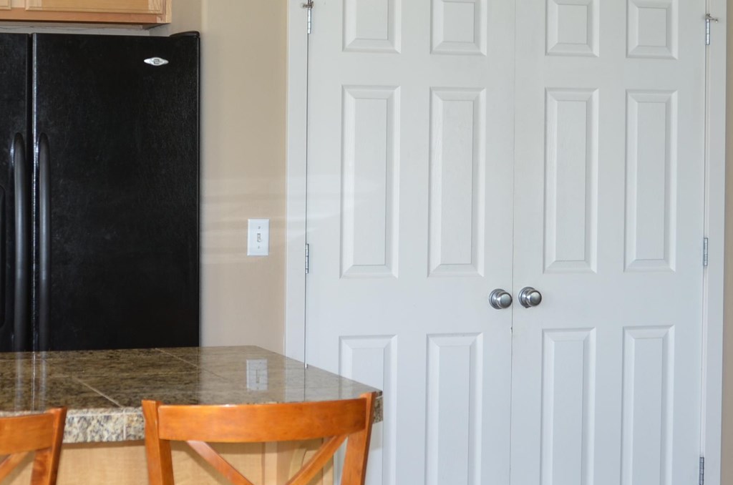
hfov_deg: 24.1
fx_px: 1707
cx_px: 258
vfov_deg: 16.1
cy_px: 153
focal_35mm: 84
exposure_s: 1/60
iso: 250
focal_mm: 28
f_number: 4
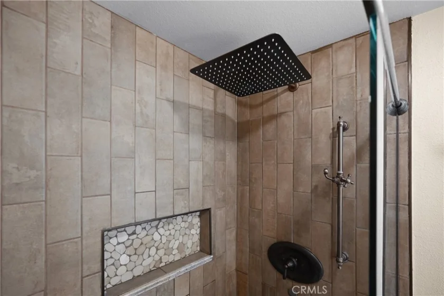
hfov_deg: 96.7
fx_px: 197
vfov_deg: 73.7
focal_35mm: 16
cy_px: 148
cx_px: 222
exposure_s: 1/15
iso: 500
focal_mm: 16
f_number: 4
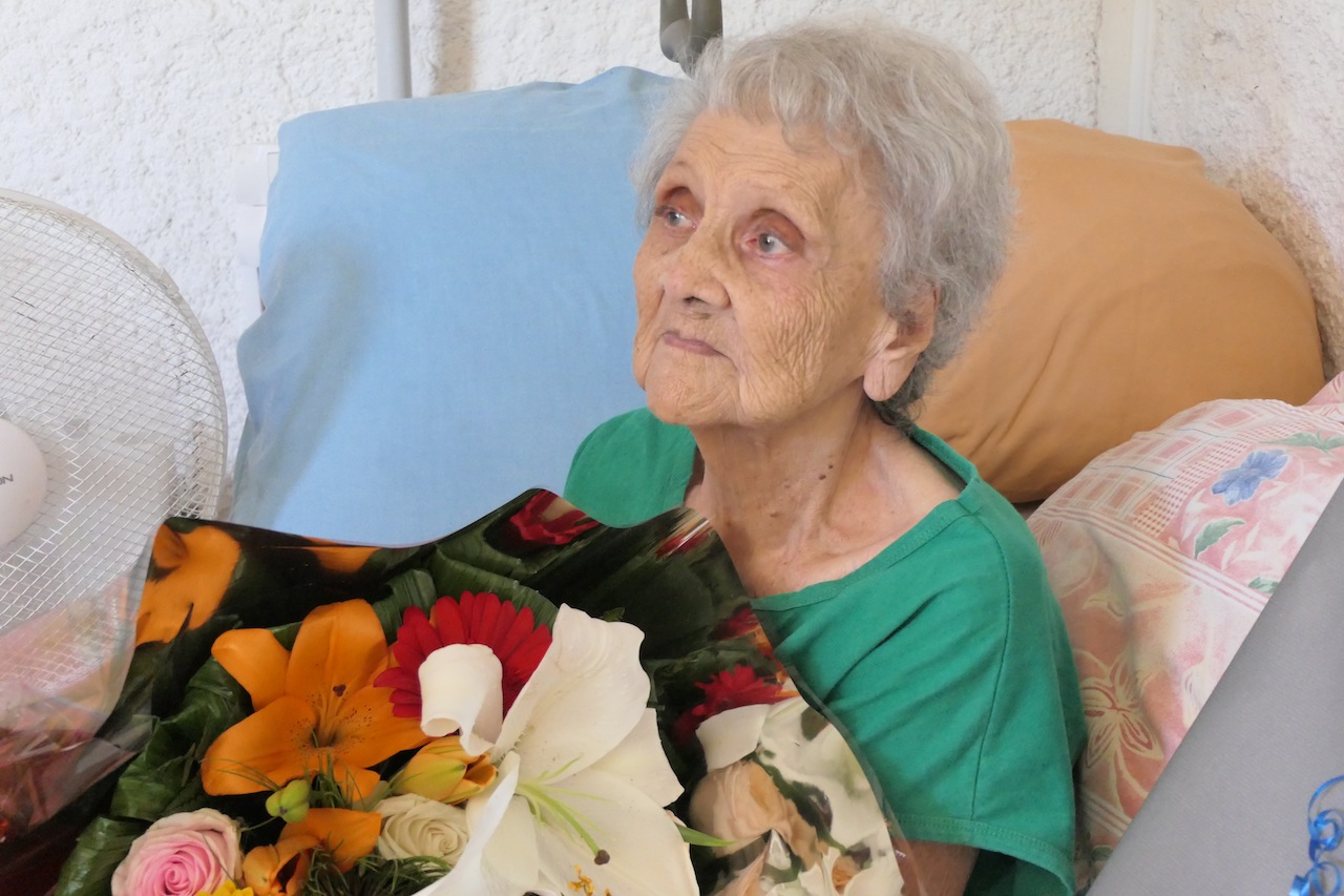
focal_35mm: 45
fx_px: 1680
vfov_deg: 29.9
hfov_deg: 43.6
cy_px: 448
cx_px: 672
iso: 3200
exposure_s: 1/80
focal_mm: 16.6
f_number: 4.2
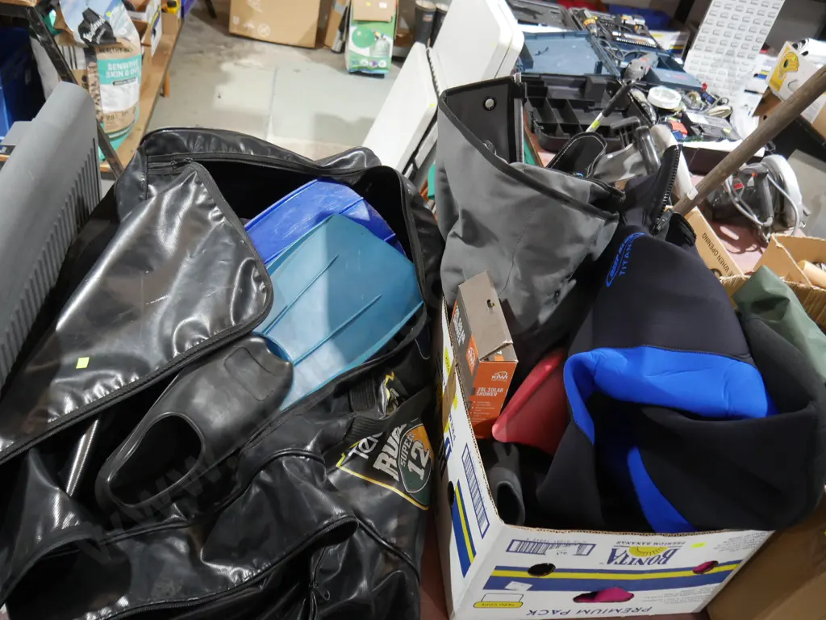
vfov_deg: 49.7
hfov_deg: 63.4
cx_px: 413
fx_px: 668
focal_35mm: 28
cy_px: 310
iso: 1250
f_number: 3.5
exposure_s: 1/60
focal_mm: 14
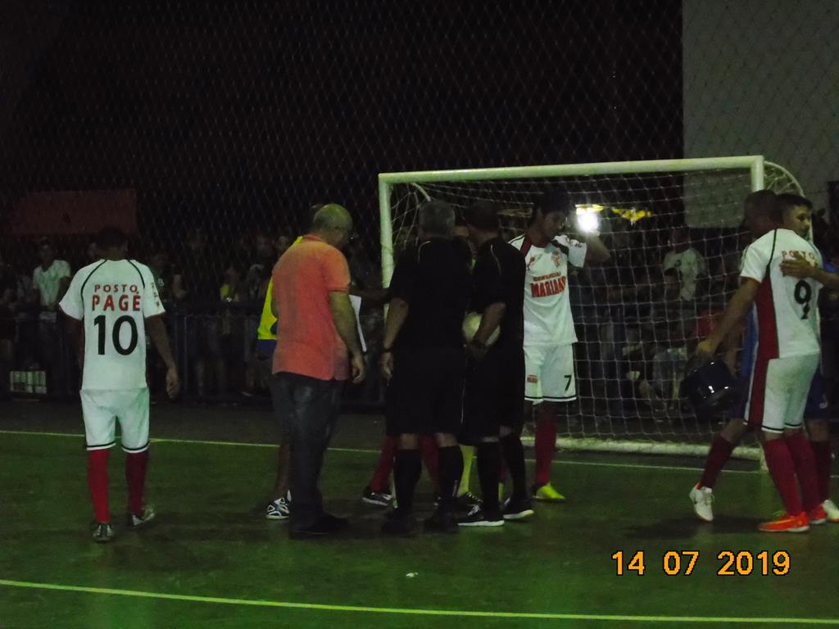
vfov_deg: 15.7
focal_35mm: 94
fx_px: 2278
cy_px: 314
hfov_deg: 20.9
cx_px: 420
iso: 1250
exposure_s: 1/60
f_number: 4.3
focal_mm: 17
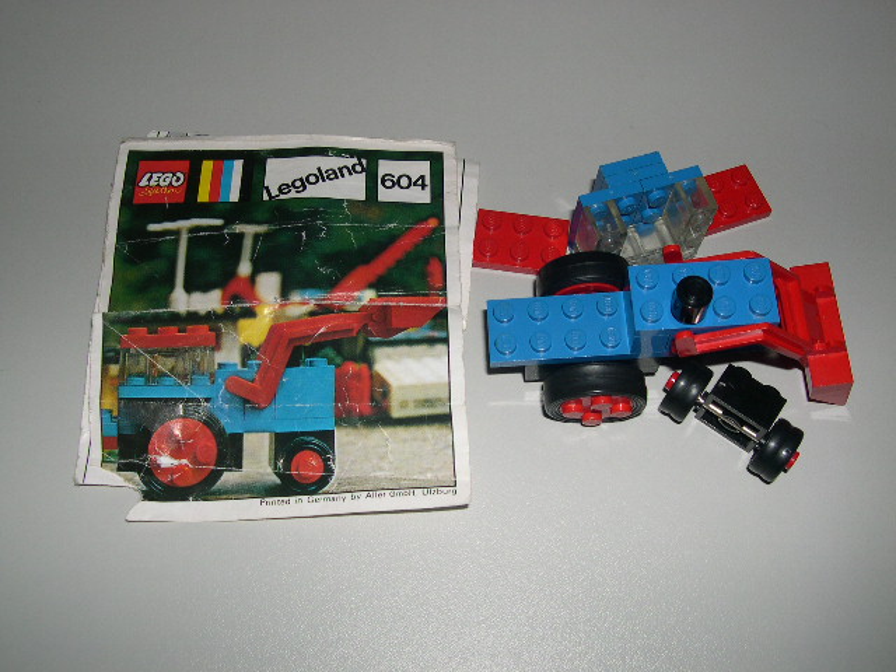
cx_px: 448
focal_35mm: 38
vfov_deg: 37.7
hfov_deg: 49.0
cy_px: 336
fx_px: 984
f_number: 7.6
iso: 100
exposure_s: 1/60
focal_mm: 8
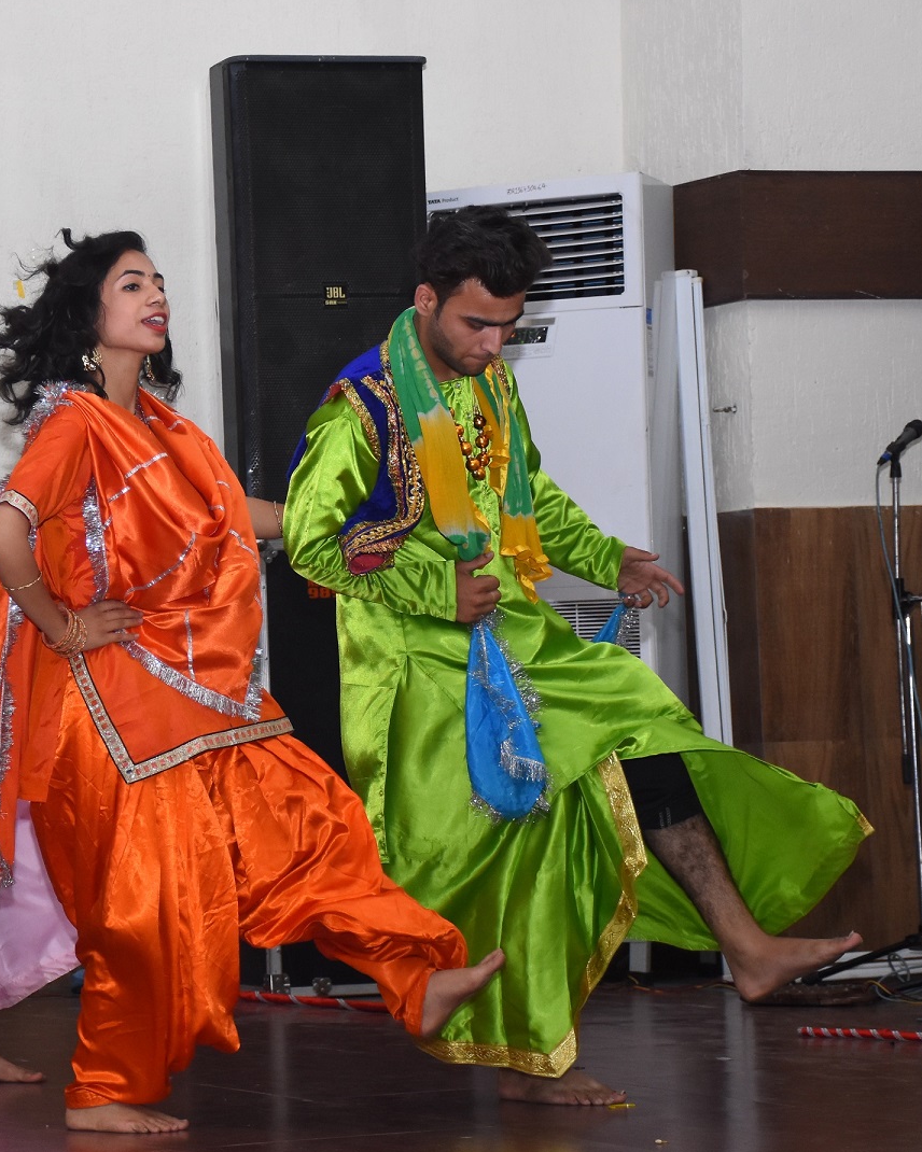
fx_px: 3957
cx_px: -8
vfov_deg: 16.6
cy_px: 567
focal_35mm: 116
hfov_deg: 13.1
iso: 1250
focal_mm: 50
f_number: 5
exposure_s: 1/125
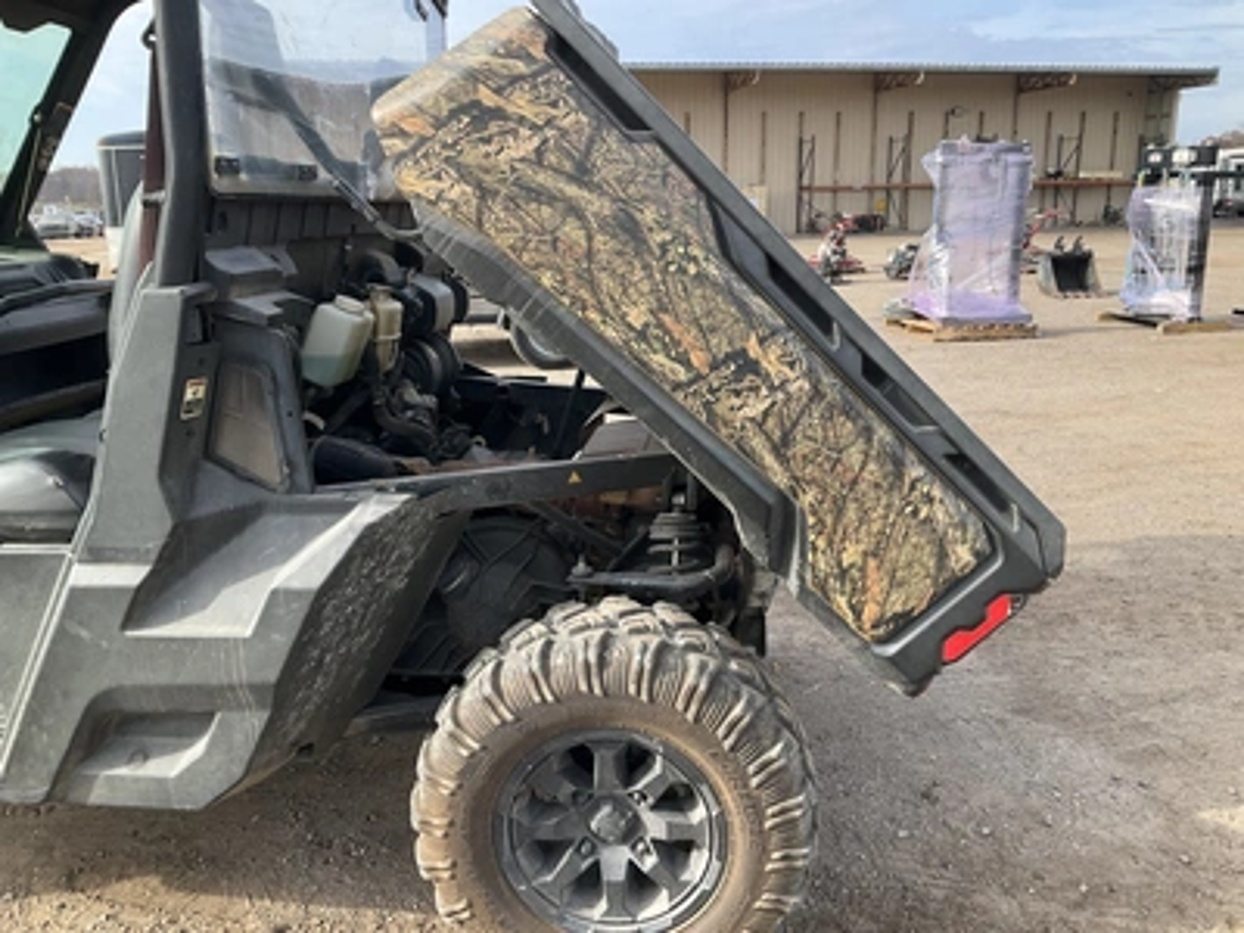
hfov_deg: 61.7
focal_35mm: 29
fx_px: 1042
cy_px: 466
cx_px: 622
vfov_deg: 48.2
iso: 25
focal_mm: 3
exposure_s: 1/454
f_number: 1.8
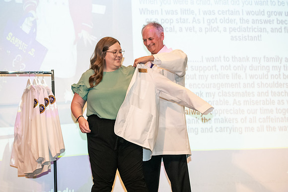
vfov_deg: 15.2
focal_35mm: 90
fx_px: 720
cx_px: 144
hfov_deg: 22.6
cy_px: 96
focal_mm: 90
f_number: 3.5
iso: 3200
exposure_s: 1/200
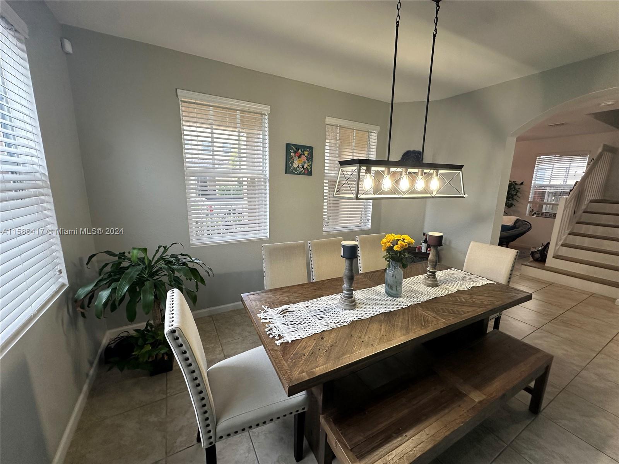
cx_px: 310
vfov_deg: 85.7
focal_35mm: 14
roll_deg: -1.3
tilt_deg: -10.7
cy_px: 232
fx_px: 250
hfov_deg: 102.1
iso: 160
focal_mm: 2.22
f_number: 2.2
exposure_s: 1/120
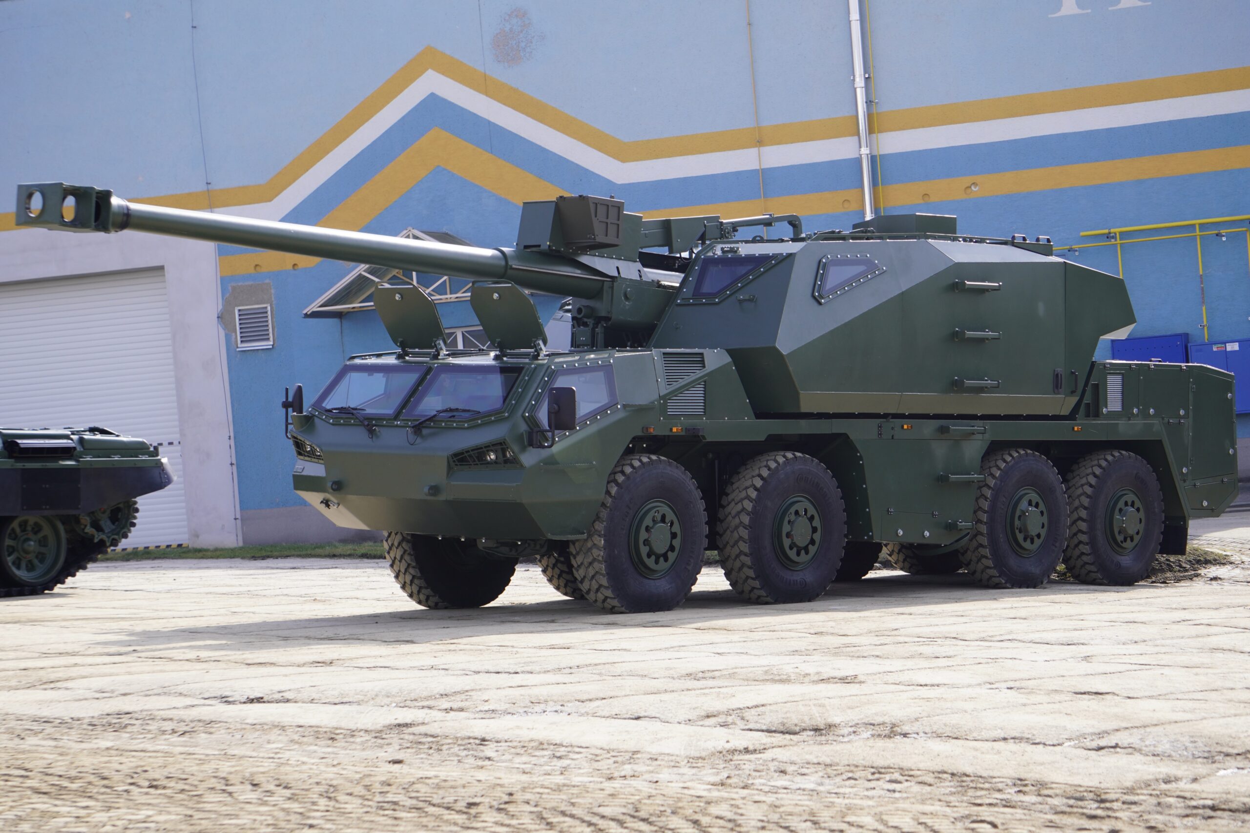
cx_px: 625
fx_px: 2864
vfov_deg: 16.5
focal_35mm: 82
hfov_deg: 24.6
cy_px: 416
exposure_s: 1/320
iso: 100
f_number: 5.6
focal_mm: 55
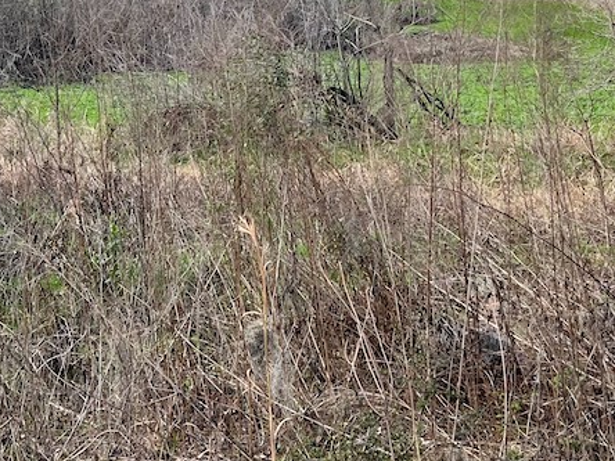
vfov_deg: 19.3
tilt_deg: -7.3
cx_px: 262
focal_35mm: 75
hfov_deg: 26.0
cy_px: 42
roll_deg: +0.1
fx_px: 1332
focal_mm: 5.7
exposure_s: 1/797
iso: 50
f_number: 1.5
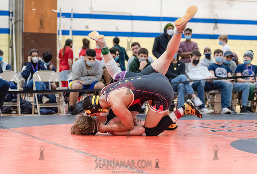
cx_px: 114
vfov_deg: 14.8
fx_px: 672
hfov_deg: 21.6
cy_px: 95
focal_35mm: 94
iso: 4000
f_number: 3.5
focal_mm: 80
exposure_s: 1/320
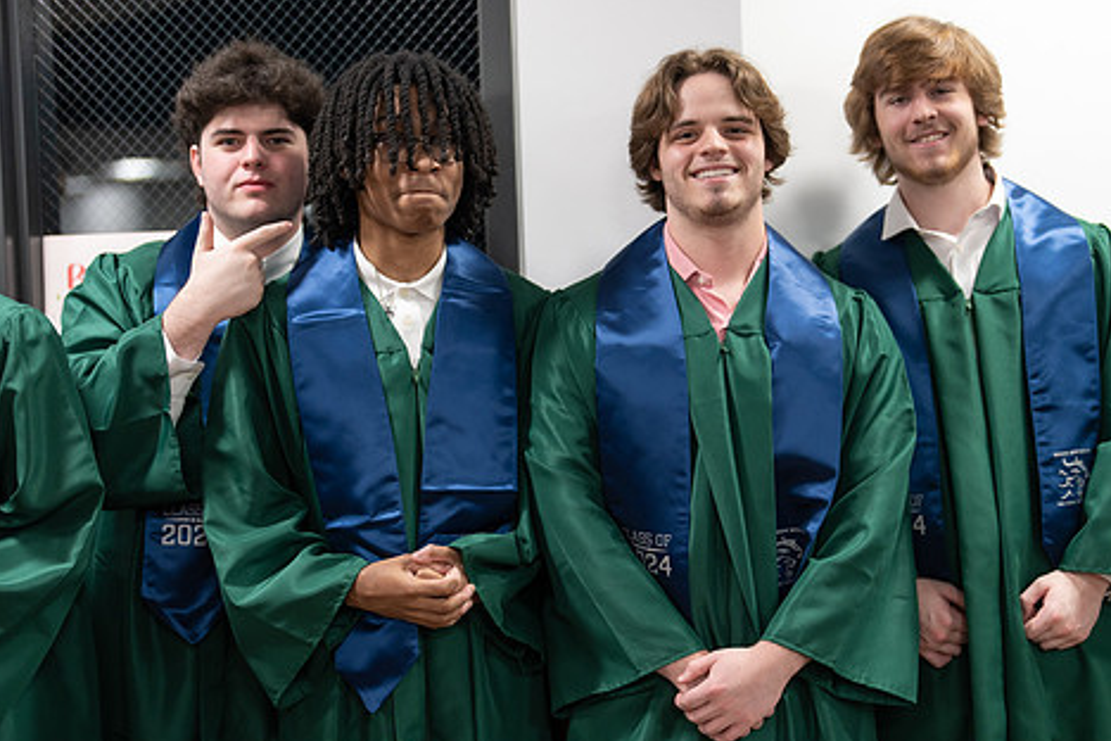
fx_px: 1913
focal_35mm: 62
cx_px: 669
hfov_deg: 32.3
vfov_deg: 21.9
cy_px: 400
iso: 500
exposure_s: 1/320
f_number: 1.2
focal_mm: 50
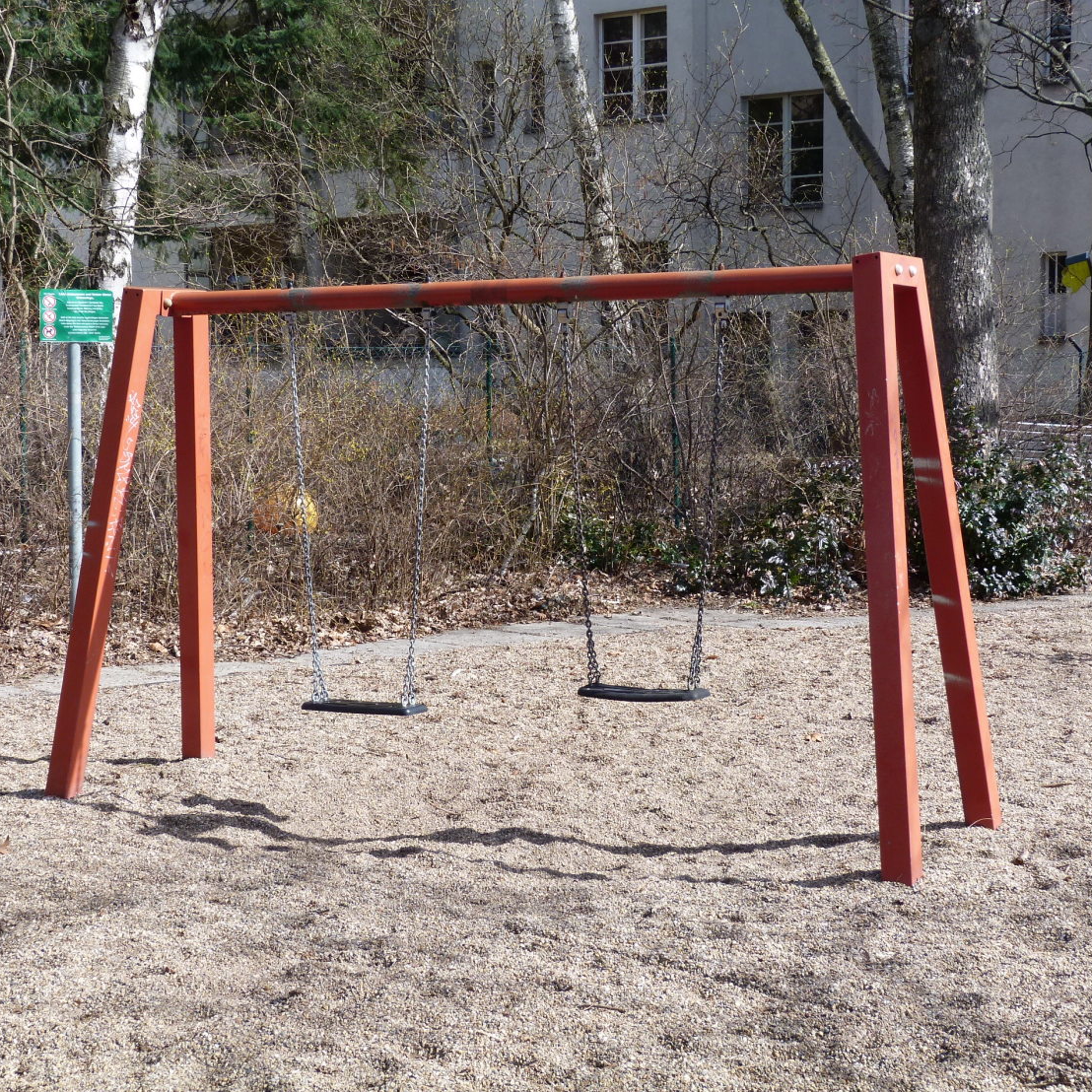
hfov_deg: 28.1
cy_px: 539
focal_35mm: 61
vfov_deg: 28.2
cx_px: 500
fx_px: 2177
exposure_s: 1/250
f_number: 4
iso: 80
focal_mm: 9.2
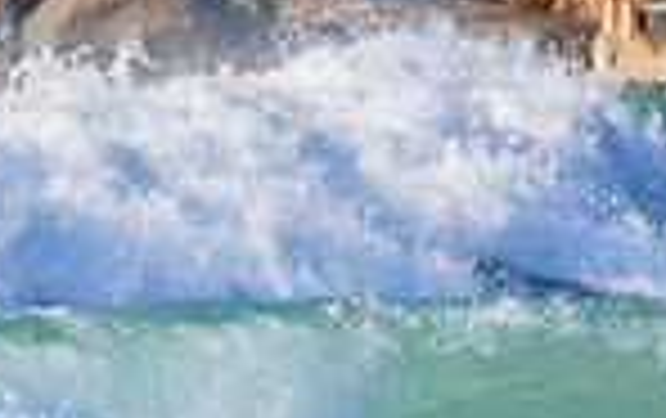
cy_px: 551
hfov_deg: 0.7
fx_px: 54353
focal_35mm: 2990
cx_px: -202
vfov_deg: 0.4
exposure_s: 1/2000
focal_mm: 500
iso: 360
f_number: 5.6
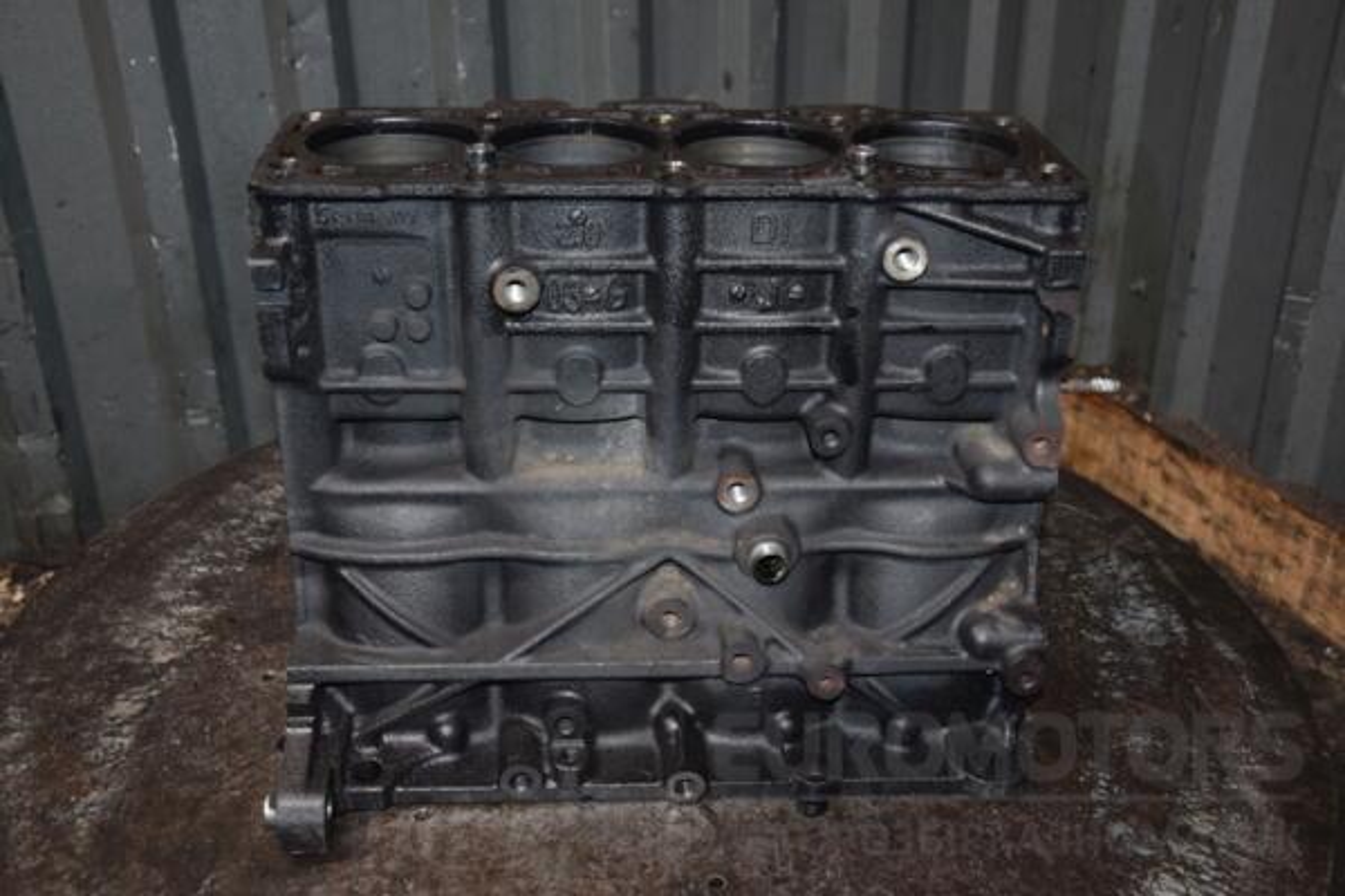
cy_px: 448
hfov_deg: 49.6
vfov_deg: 34.2
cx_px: 672
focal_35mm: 39
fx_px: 1457
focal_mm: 26
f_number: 5
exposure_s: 1/60
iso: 800
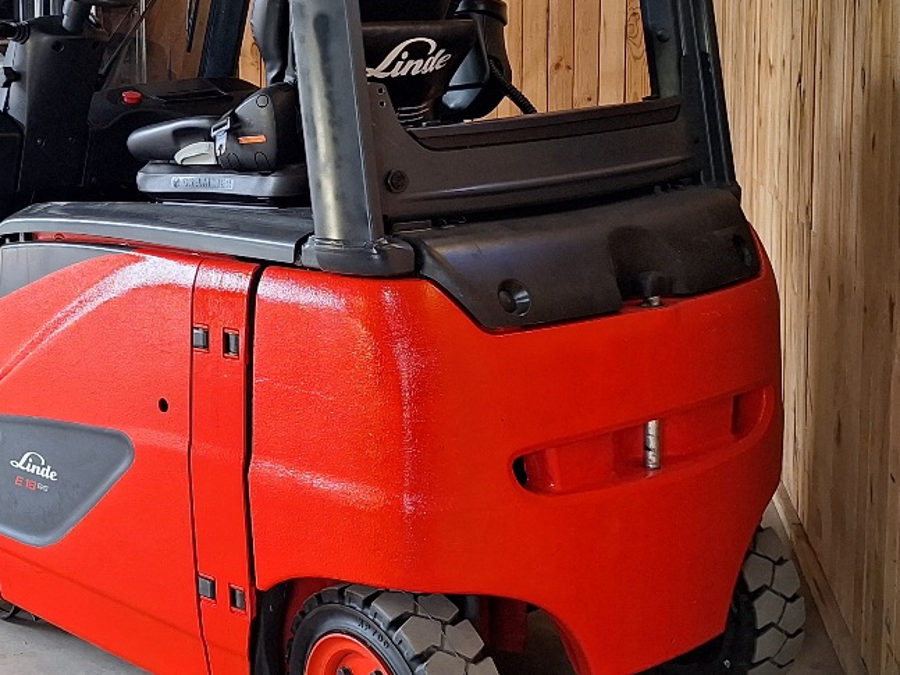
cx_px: -54
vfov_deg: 25.1
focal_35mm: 58
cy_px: 230
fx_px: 1508
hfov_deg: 30.3
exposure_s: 1/50
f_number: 1.8
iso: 80
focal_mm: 5.54
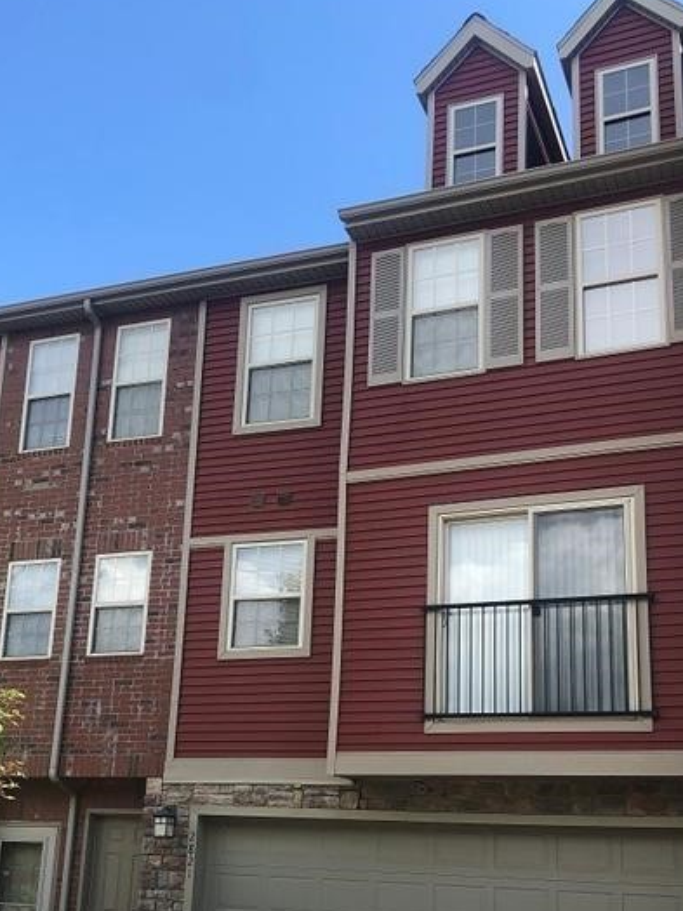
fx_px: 1079
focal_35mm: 41
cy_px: 614
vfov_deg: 45.0
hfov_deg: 35.1
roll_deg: -3.1
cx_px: 341
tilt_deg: +14.3
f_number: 1.8
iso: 20
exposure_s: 1/747
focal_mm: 4
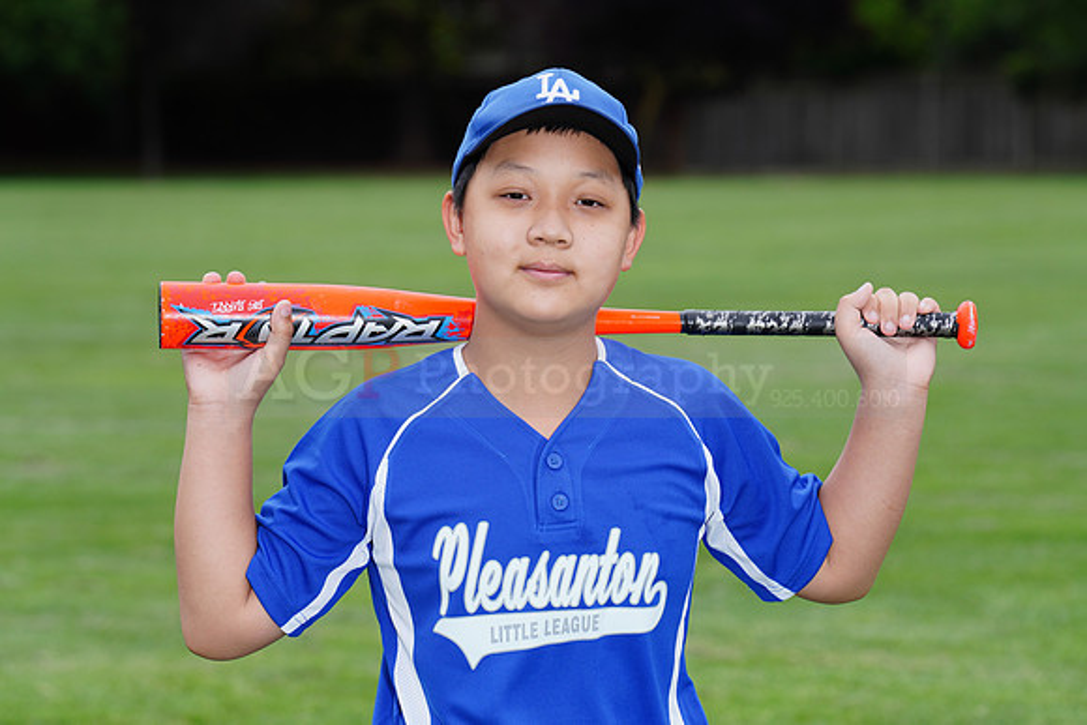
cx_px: 544
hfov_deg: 11.7
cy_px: 362
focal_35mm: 176
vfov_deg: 7.8
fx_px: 5315
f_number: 8
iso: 200
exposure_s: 1/200
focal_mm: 176
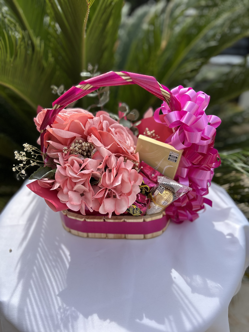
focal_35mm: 26
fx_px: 249
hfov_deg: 53.1
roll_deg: -0.7
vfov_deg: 67.3
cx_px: 124
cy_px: 166
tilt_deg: -30.4
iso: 50
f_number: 1.5
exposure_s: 1/2915
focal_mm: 5.7
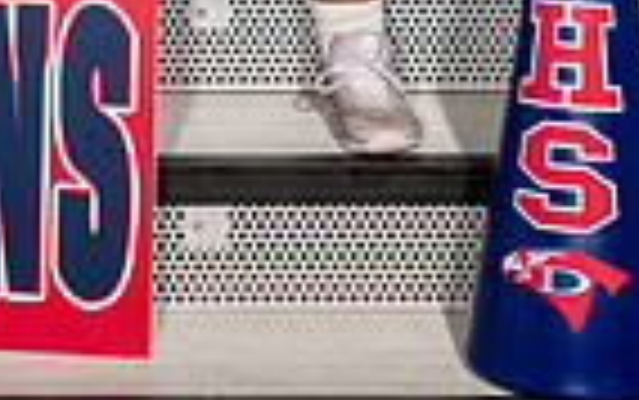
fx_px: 3381
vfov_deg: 6.5
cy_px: -526
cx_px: 216
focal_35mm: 194
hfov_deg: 10.8
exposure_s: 1/320
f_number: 7.1
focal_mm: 60
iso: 200
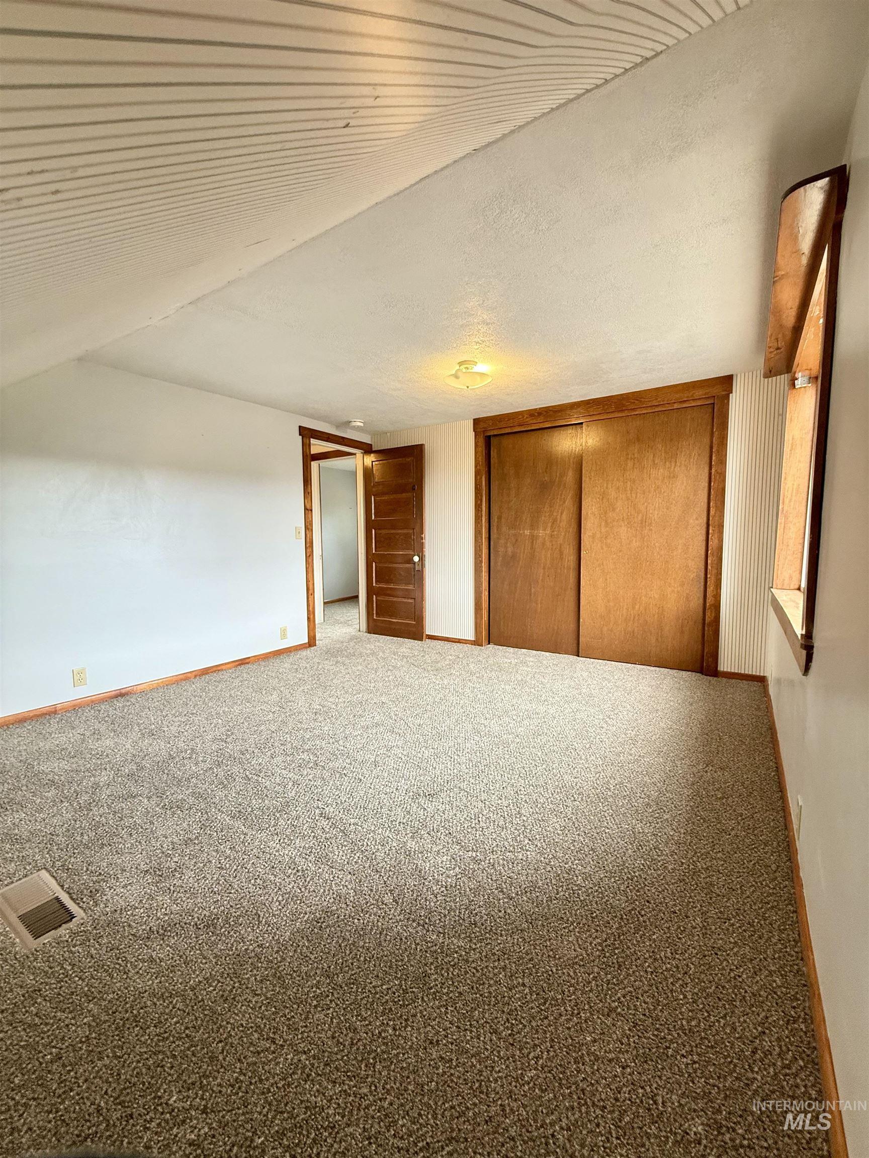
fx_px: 469
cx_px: 434
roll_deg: +0.1
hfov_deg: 85.7
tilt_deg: -4.0
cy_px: 579
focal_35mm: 14
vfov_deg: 102.1
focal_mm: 2.22
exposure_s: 1/60
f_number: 2.2
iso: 320
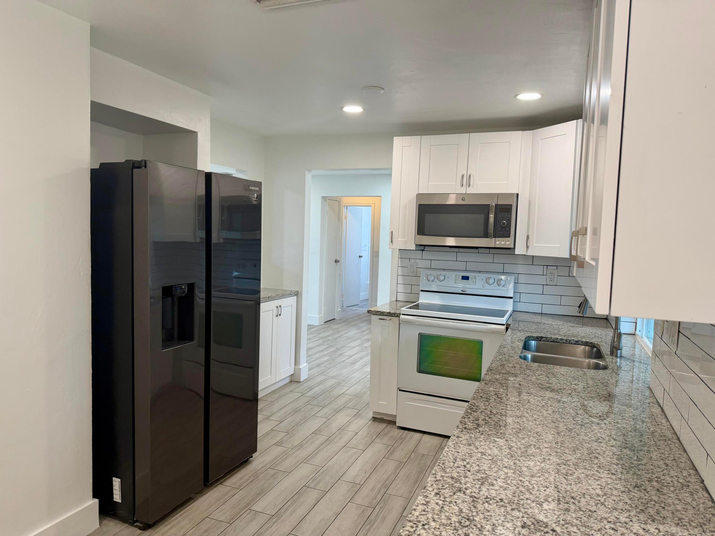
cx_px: 358
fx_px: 496
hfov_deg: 71.6
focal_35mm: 24
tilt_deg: -3.6
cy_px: 268
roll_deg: -1.1
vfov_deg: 56.8
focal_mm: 6.76
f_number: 1.78
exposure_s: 1/120
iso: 125
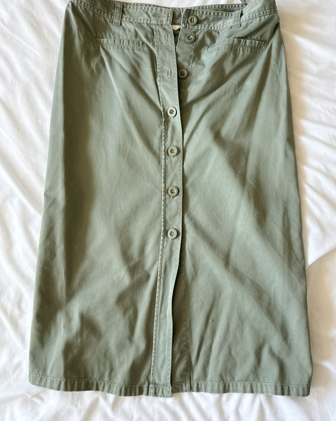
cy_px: 192
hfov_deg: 54.9
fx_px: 323
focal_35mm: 26
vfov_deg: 65.9
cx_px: 171
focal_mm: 6.76
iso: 200
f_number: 1.78
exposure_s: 1/107
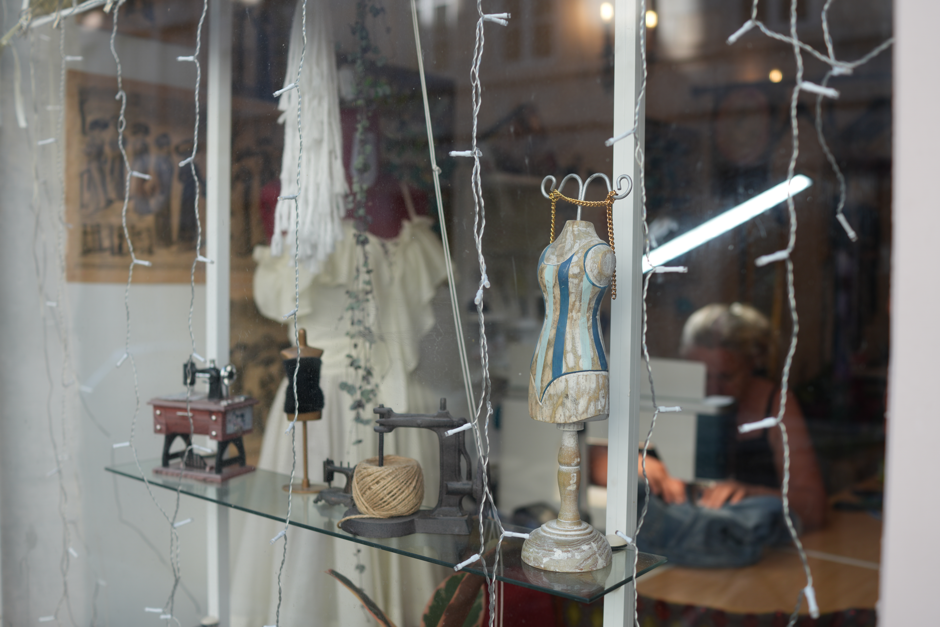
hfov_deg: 54.4
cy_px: 314
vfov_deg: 37.9
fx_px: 914
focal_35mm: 35
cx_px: 470
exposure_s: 1/250
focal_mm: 35
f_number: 2.5
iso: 100
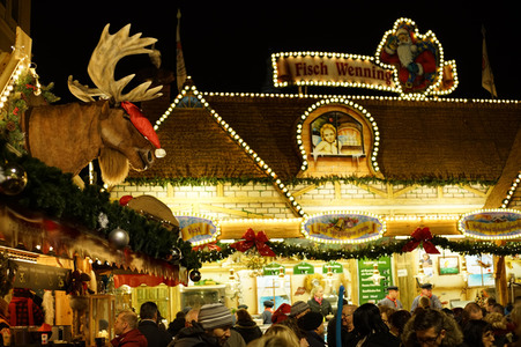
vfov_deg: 27.0
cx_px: 260
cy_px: 174
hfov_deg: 39.6
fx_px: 723
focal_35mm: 50
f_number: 3.2
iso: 1600
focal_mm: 50
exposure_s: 1/160
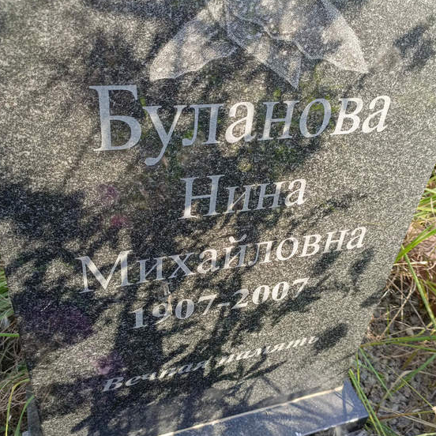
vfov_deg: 51.1
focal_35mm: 32
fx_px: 456
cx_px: 235
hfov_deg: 51.1
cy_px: 232
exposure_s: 1/151
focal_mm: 4.76
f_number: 1.69
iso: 110
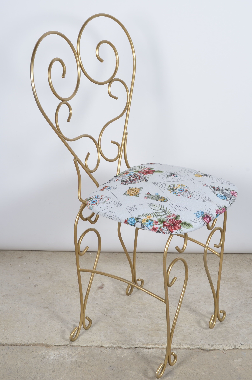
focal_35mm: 75
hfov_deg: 18.1
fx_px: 791
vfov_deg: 27.0
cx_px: 126
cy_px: 190
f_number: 10
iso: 100
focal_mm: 50
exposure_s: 1/125
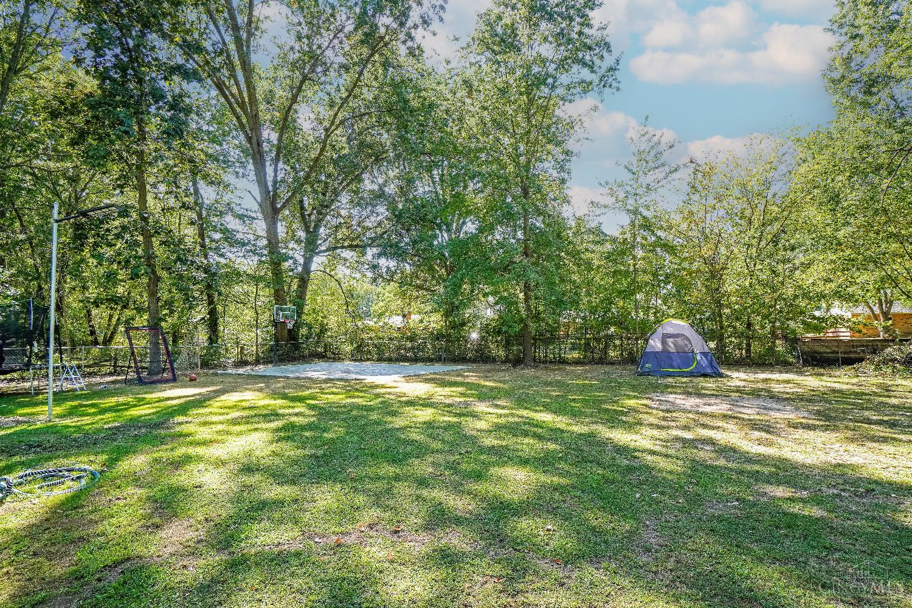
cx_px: 456
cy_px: 304
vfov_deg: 72.1
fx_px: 418
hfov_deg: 95.0
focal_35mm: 16
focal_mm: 11
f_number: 8
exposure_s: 1/100
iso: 250
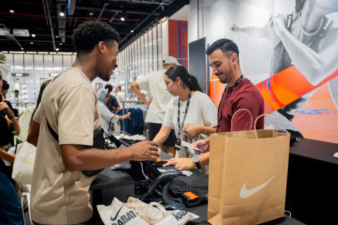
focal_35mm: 29
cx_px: 174
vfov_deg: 45.0
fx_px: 272
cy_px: 111
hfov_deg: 63.6
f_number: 2.8
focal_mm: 28
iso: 1000
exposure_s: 1/250
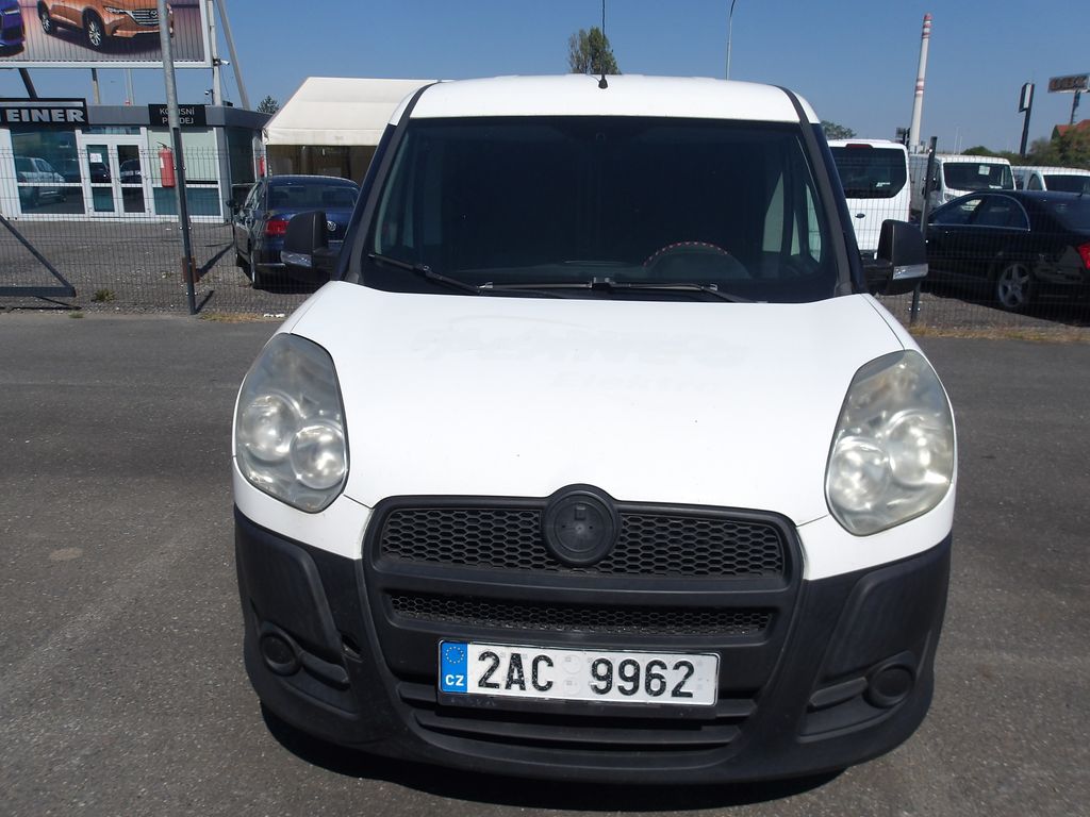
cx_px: 545
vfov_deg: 51.4
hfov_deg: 65.3
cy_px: 408
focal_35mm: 27
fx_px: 850
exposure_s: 1/265
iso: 100
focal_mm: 4.9
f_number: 10.4
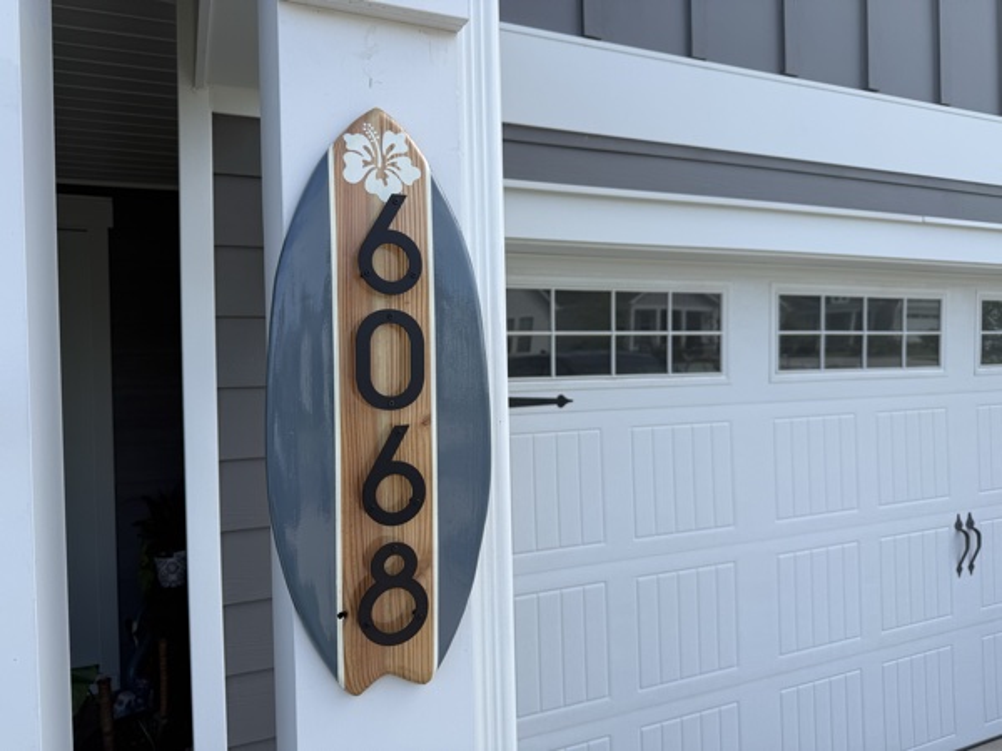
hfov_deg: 71.6
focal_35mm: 24
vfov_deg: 56.8
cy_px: 376
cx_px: 501
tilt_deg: +0.5
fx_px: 695
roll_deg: +1.8
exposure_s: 1/1855
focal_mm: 6.76
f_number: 1.78
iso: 80
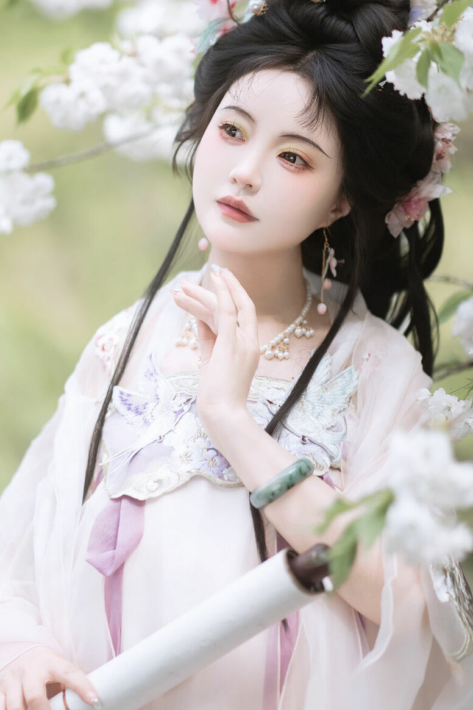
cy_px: 307
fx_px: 2266
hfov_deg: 11.9
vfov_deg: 17.8
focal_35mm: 115
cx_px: 207
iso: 100
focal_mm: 85
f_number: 1.4
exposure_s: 1/2500
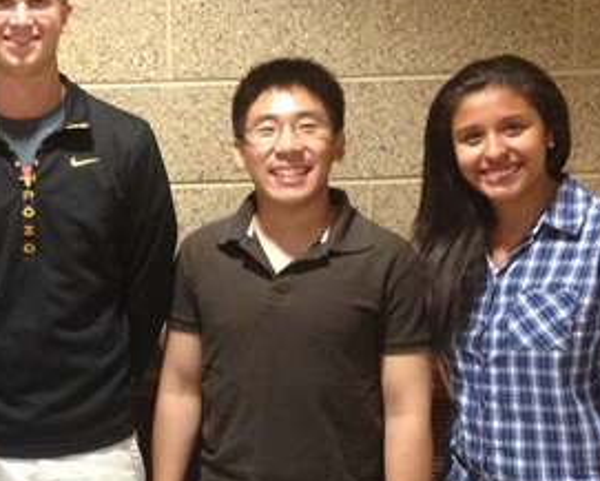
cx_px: 24
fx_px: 1350
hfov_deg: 24.1
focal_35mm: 76
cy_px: 297
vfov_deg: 20.1
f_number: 2.4
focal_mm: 4.13
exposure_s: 1/20
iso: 320
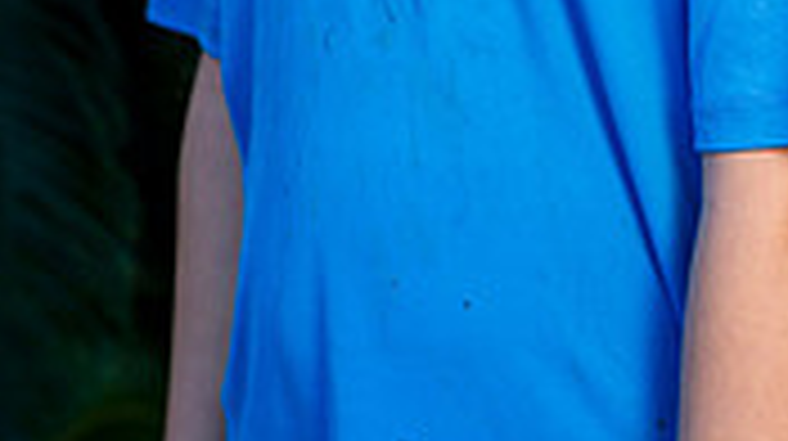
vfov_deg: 5.2
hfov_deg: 9.4
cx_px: 525
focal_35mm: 229
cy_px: -549
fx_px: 4780
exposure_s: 1/160
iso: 200
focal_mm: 85
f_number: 4
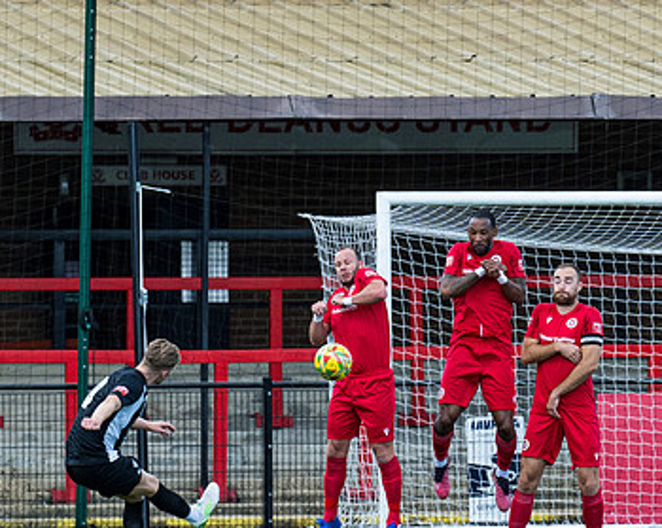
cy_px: 449
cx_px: 424
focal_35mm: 719
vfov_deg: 2.1
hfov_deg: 2.7
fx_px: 14067
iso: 500
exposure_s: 1/2000
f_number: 4
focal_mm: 200
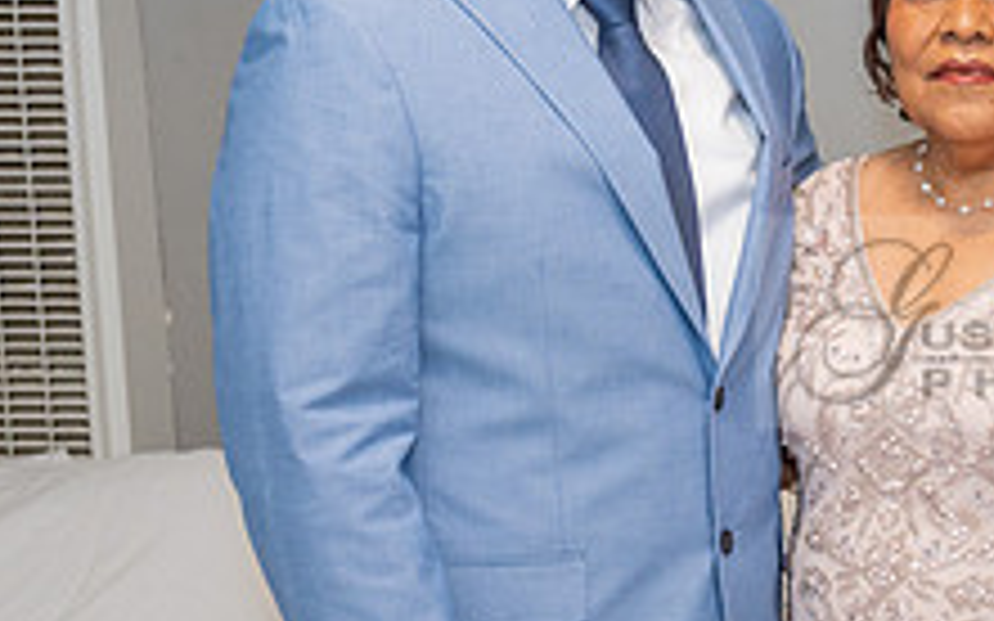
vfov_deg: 12.5
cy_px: 503
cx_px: 1292
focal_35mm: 104
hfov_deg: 18.6
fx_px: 2817
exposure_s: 1/125
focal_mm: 32
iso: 640
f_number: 3.2
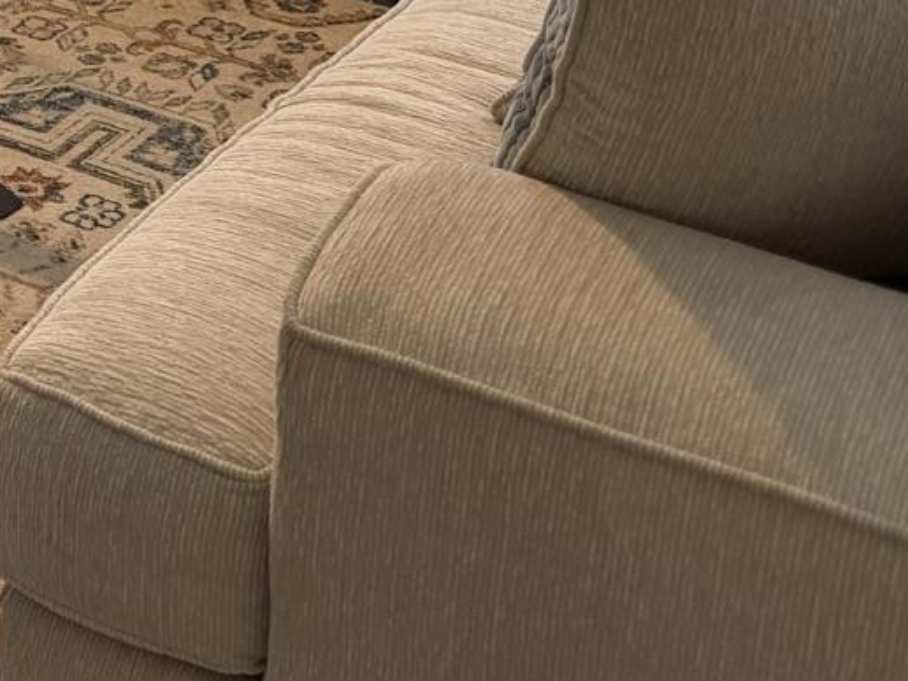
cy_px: -465
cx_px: -174
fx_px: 2492
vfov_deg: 14.1
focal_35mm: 95
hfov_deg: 19.5
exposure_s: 1/60
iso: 250
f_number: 1.78
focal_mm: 6.76
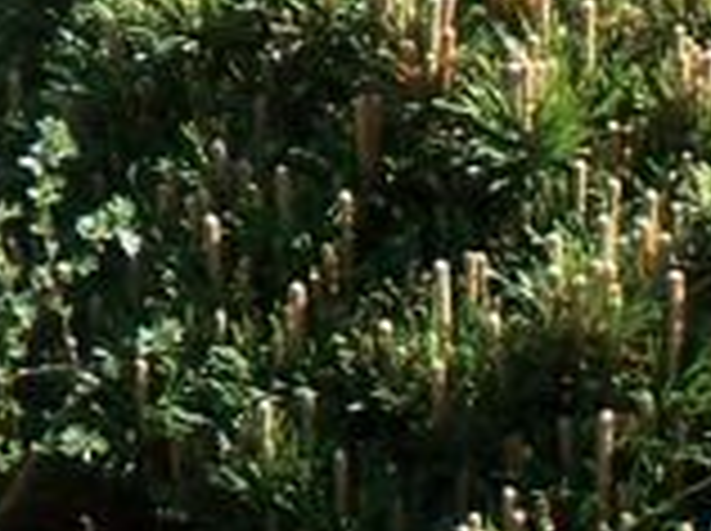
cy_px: -927
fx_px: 9988
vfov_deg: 3.0
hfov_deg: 4.0
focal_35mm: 487
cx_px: -972
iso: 80
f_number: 3.2
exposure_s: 1/350
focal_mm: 12.4
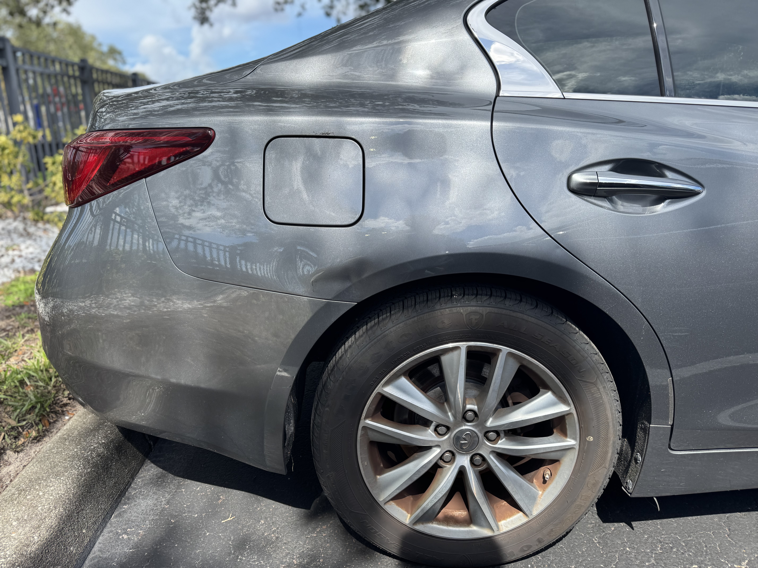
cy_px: 284
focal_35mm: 24
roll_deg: +0.9
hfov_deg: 71.6
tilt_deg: -16.7
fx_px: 526
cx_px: 379
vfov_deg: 56.8
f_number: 1.78
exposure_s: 1/2041
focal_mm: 6.76
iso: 80
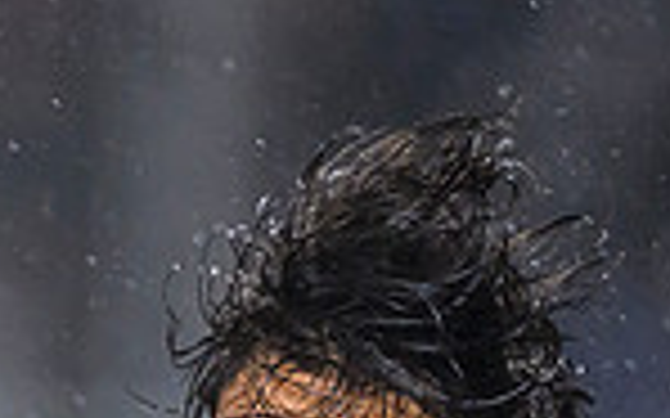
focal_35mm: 2091
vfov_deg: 0.6
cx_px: -490
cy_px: 1105
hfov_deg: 1.0
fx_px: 38167
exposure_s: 1/2000
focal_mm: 400
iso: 5000
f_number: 3.2
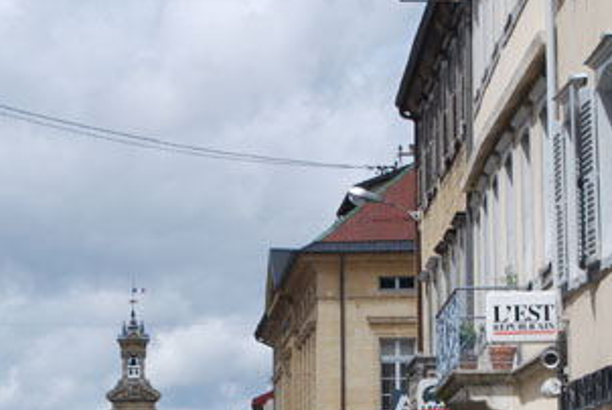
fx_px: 2791
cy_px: 355
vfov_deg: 8.4
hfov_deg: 12.5
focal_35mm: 164
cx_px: 217
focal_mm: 55
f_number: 8
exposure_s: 1/250
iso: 100
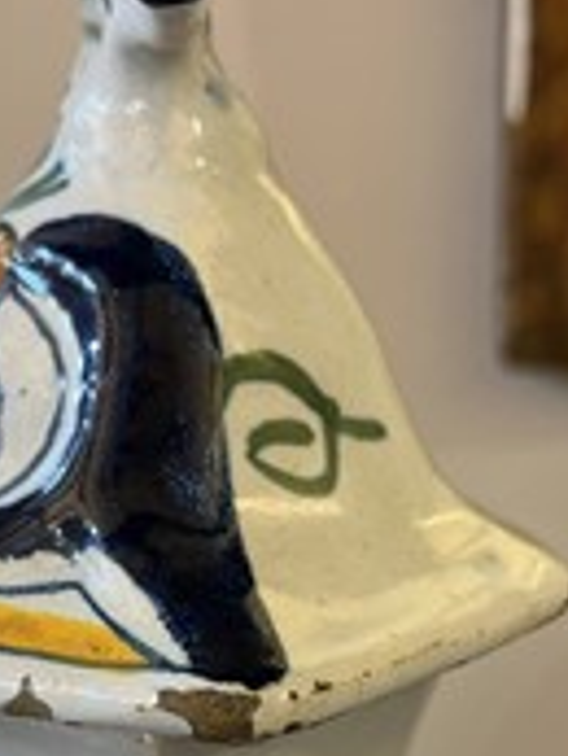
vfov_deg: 31.2
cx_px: 249
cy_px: 629
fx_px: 1311
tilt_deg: -21.7
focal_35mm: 60
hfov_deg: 24.4
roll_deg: +1.5
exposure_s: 1/50
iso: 125
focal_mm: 5.1
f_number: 1.6
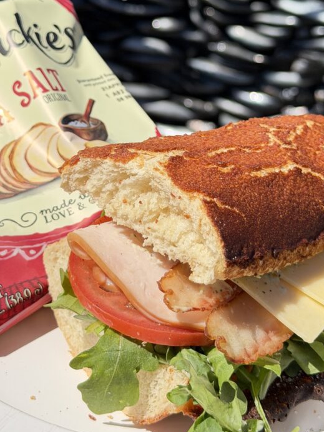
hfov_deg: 20.7
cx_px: 149
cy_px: 140
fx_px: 886
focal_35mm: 71
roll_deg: -7.4
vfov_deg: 27.2
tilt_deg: -20.4
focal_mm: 6.76
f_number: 1.78
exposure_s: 1/5208
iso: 100
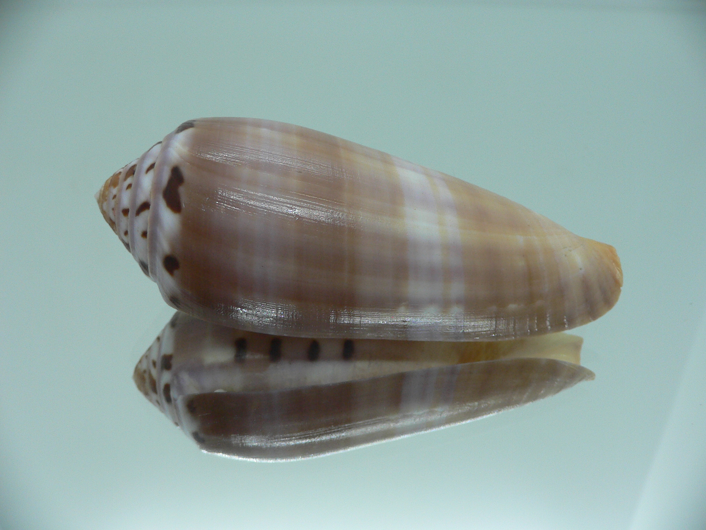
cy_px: 265
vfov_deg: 40.7
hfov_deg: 52.6
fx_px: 714
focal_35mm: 35
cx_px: 353
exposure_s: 1/60
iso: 100
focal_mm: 4.6
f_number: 2.8
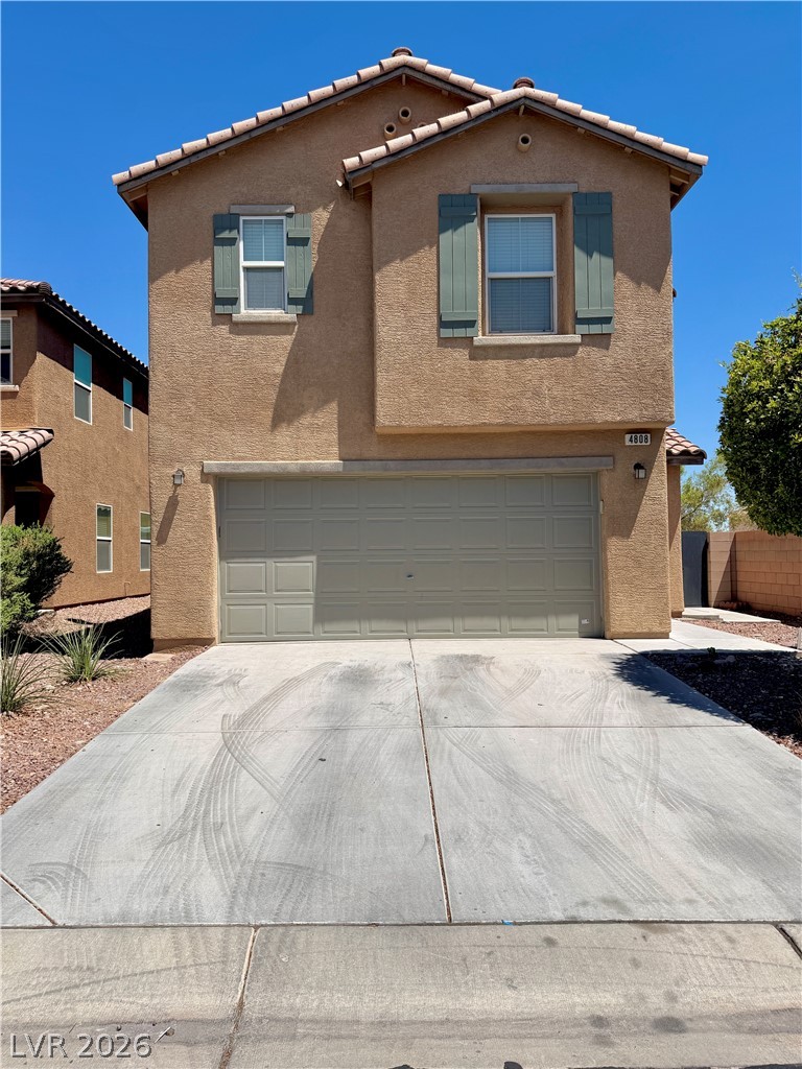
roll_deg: +1.4
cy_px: 534
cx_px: 401
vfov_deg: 71.6
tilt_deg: +0.0
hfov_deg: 56.8
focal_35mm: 24
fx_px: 741
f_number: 1.78
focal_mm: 6.76
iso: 80
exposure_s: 1/7353
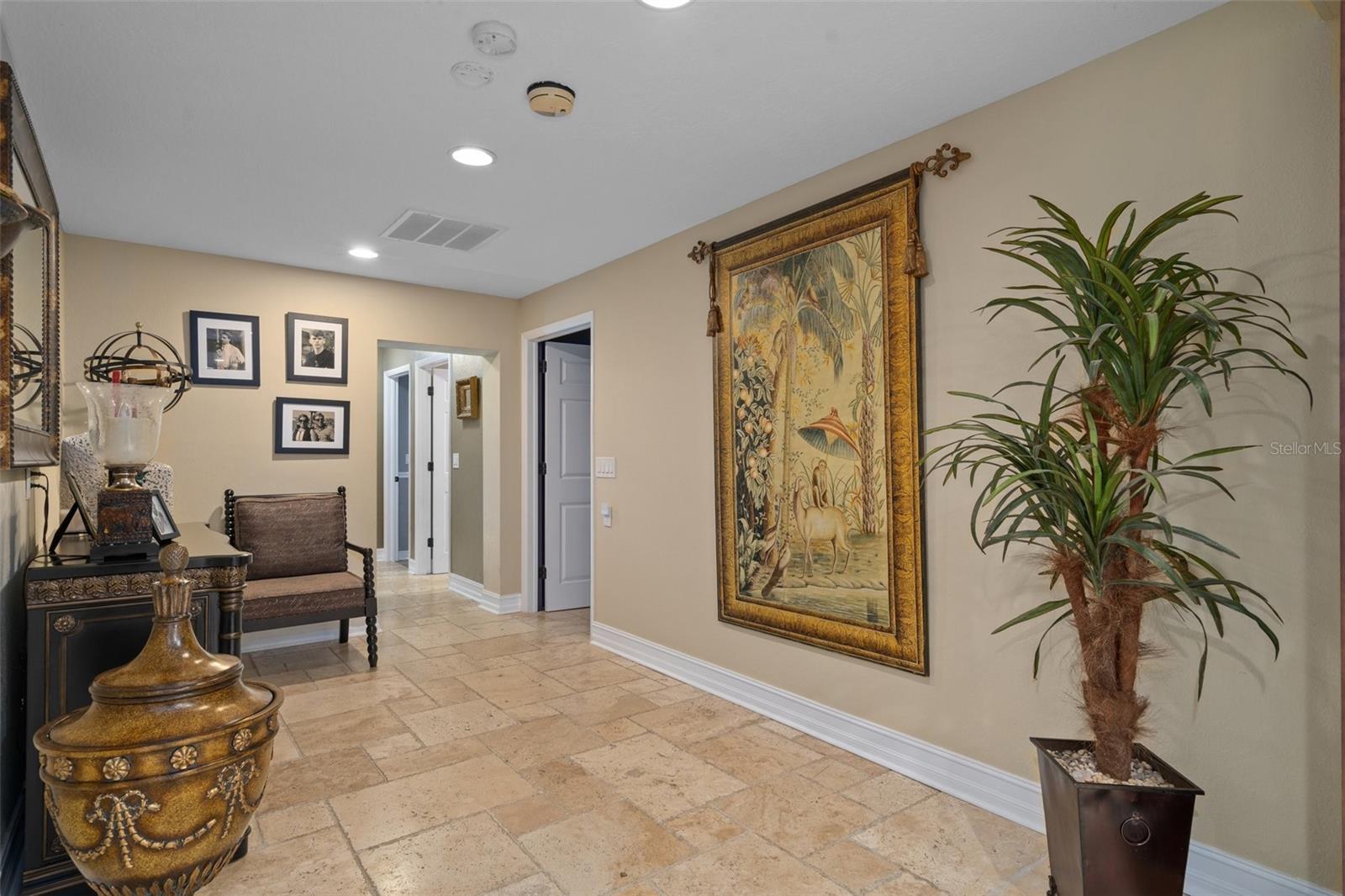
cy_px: 448
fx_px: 672
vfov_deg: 67.4
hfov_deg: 90.0
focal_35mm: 18
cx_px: 672
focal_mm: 18
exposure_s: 1.6
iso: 320
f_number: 8
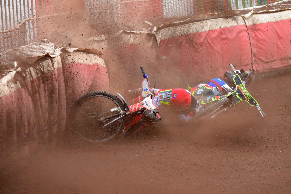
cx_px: 146
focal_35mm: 315
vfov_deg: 4.4
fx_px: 2545
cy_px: 97
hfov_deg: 6.5
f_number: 5
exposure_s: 1/500
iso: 1600
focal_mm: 210
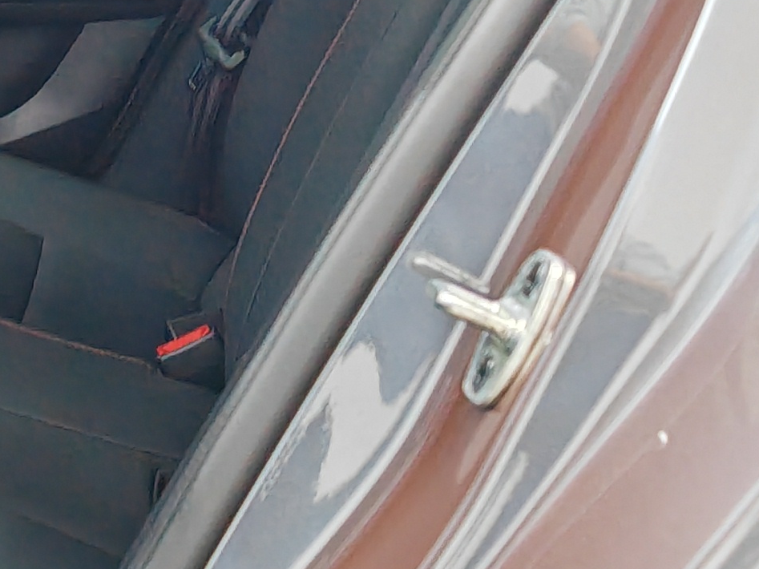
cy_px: 105
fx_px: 2521
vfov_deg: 12.8
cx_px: -489
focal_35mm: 115
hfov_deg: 15.4
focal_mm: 7.62
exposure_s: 1/33
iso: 200
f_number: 1.6
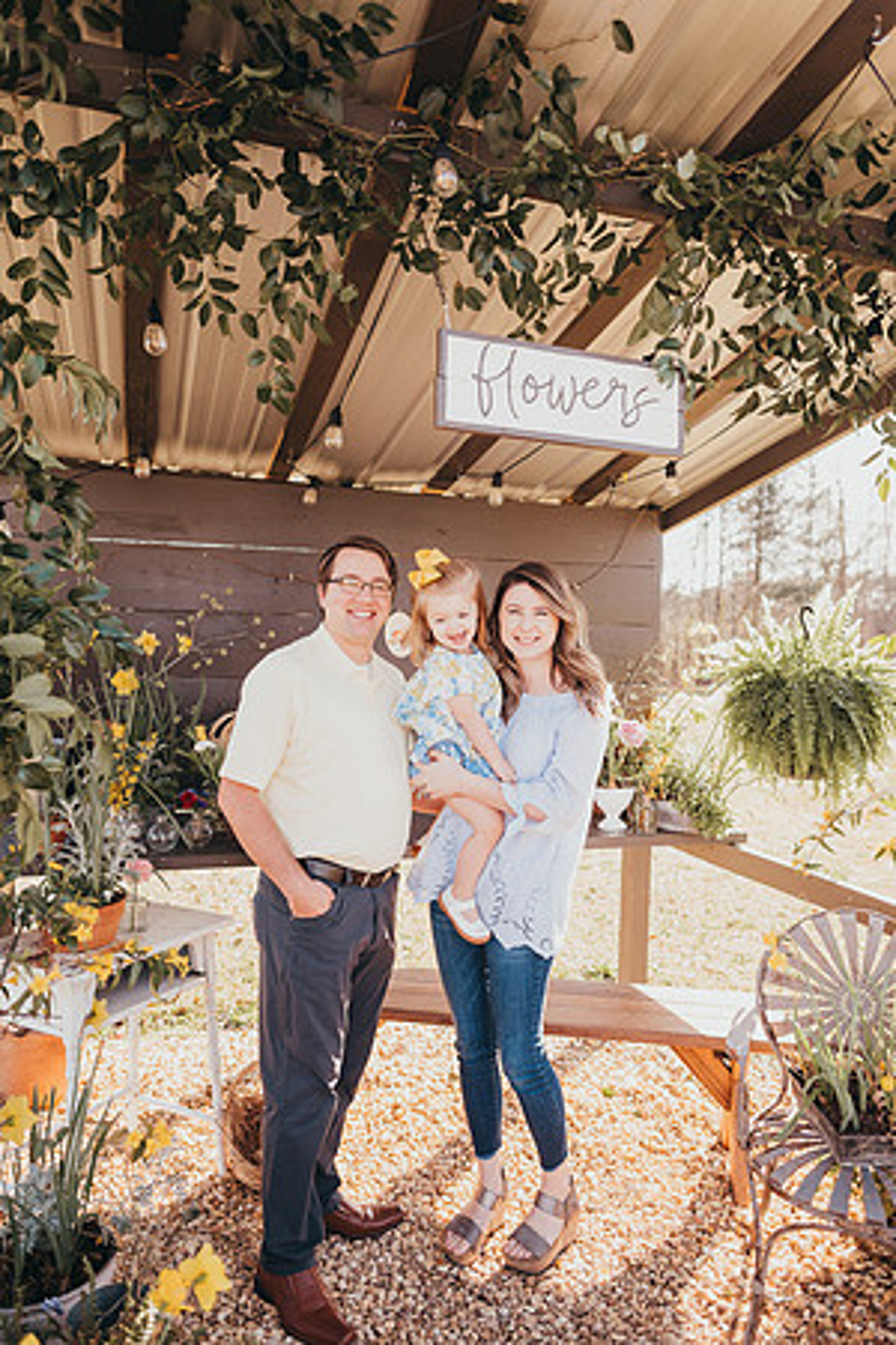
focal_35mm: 24
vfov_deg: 73.7
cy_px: 672
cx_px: 448
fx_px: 896
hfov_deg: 53.1
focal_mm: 24
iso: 125
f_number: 2.5
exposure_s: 1/400
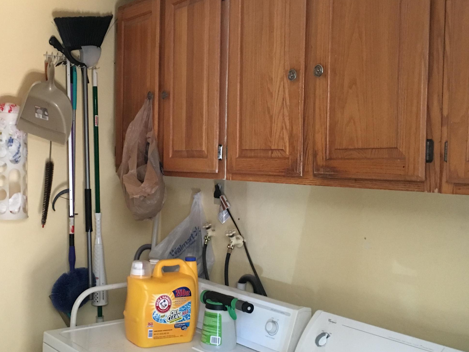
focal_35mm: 45
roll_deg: -1.0
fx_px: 610
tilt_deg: -2.7
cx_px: 169
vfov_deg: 32.2
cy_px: 182
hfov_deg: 41.7
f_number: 2.2
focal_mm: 4.15
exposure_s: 1/20
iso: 200
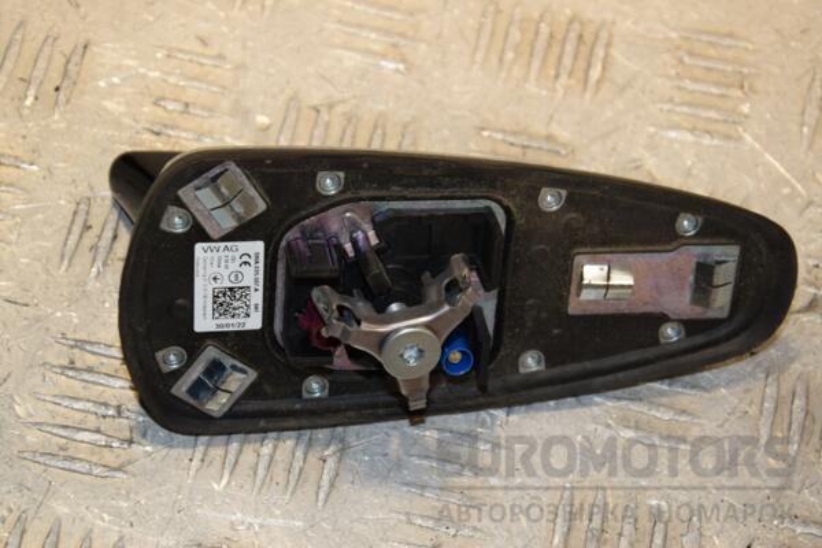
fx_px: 2740
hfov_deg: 17.1
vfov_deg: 11.4
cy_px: 274
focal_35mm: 120
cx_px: 411
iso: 800
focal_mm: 80
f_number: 8
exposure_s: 1/200
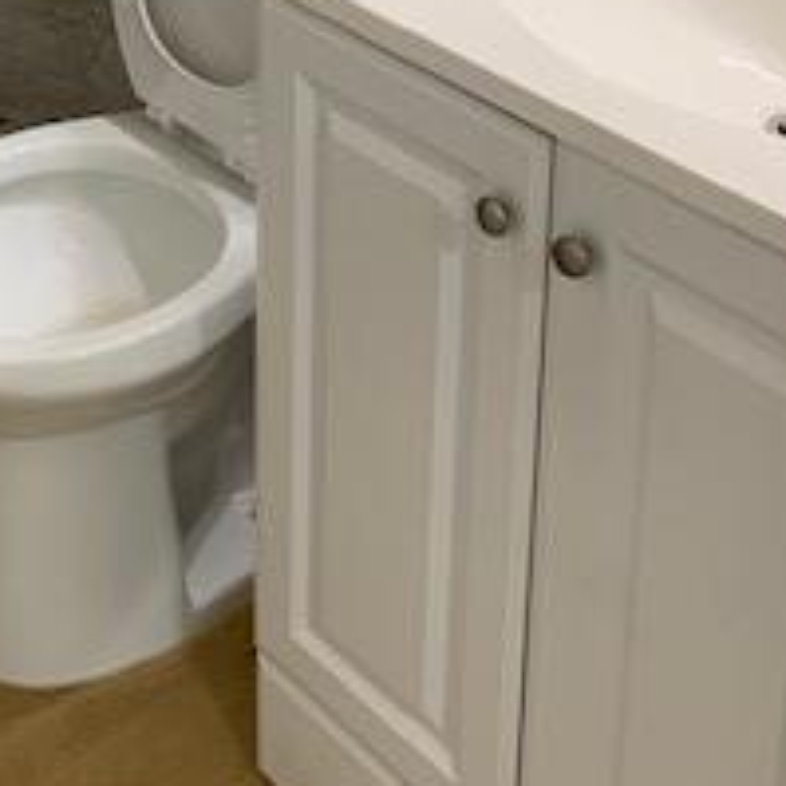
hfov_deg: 22.8
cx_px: 87
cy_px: -245
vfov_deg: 21.1
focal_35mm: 74
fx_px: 1901
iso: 100
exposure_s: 1/60
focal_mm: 4.25
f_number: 1.8
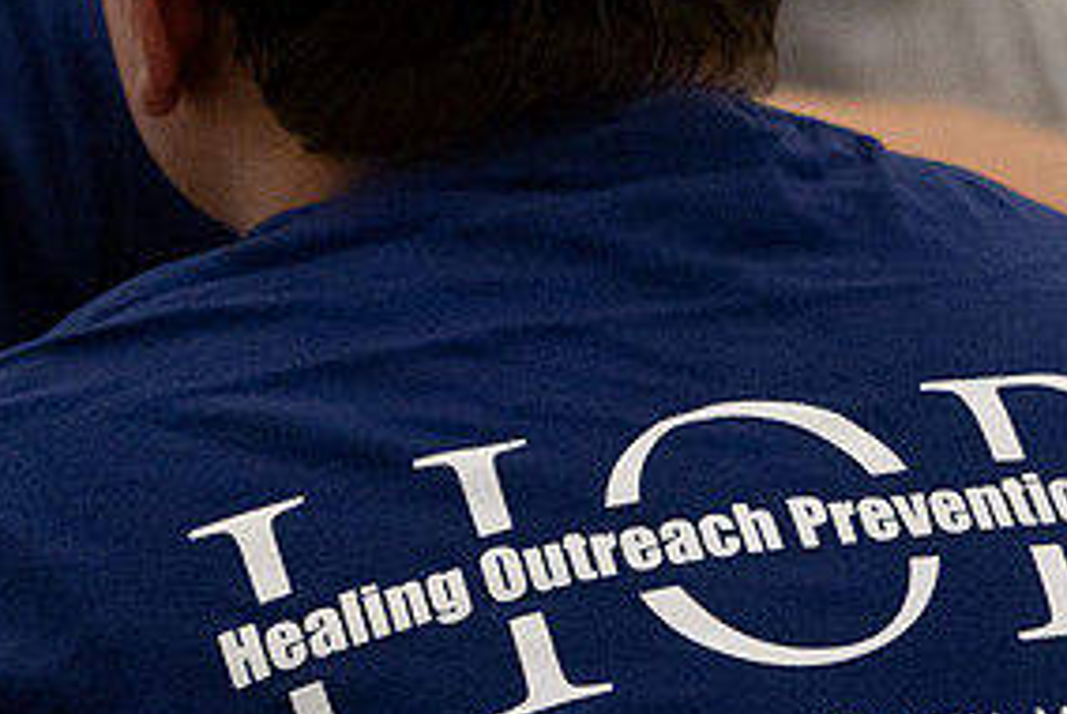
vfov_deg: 2.1
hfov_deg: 3.2
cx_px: 747
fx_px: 19018
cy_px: 689
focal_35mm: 641
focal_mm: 180
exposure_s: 1/200
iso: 5000
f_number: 4
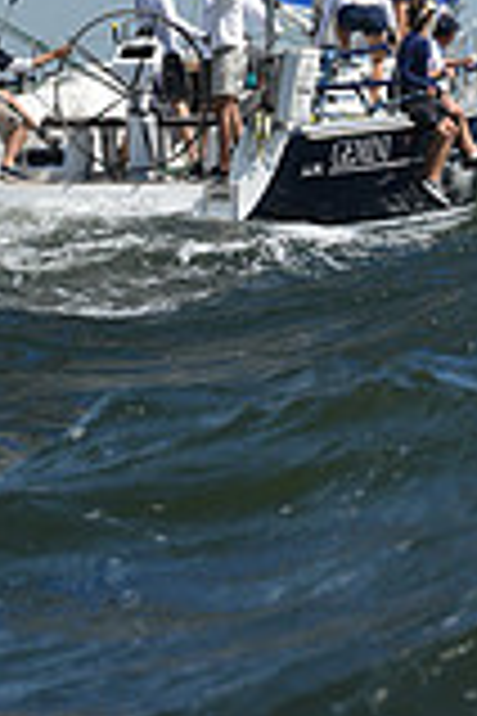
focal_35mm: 256
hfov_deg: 5.4
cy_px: -567
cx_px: 322
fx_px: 5088
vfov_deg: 7.8
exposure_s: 1/1250
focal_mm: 70
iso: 250
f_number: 9
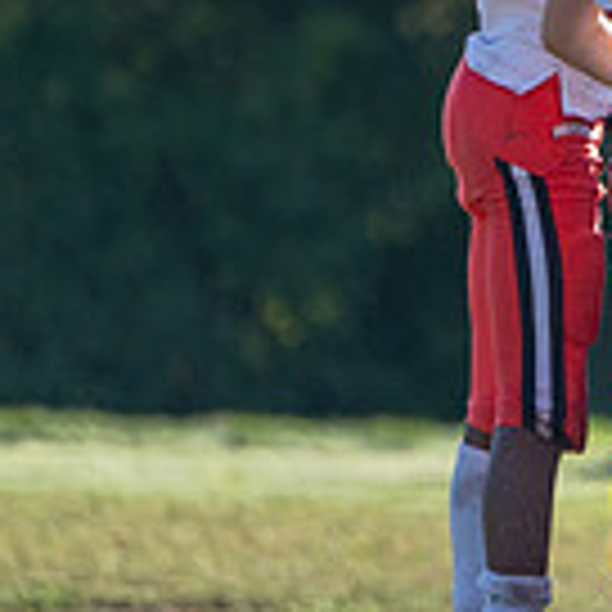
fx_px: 33484
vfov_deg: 1.0
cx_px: 1441
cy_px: -82
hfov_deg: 1.0
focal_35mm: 1674
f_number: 5.6
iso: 500
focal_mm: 352
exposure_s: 1/1600
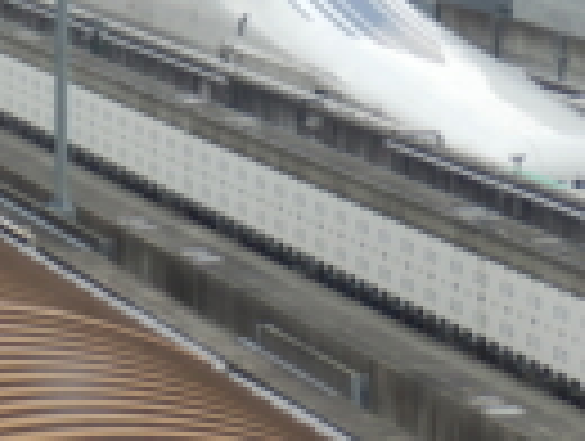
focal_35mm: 277
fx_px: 4690
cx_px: 32
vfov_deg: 5.3
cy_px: -279
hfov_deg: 7.1
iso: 80
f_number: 4.6
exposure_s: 1/250
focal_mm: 14.4
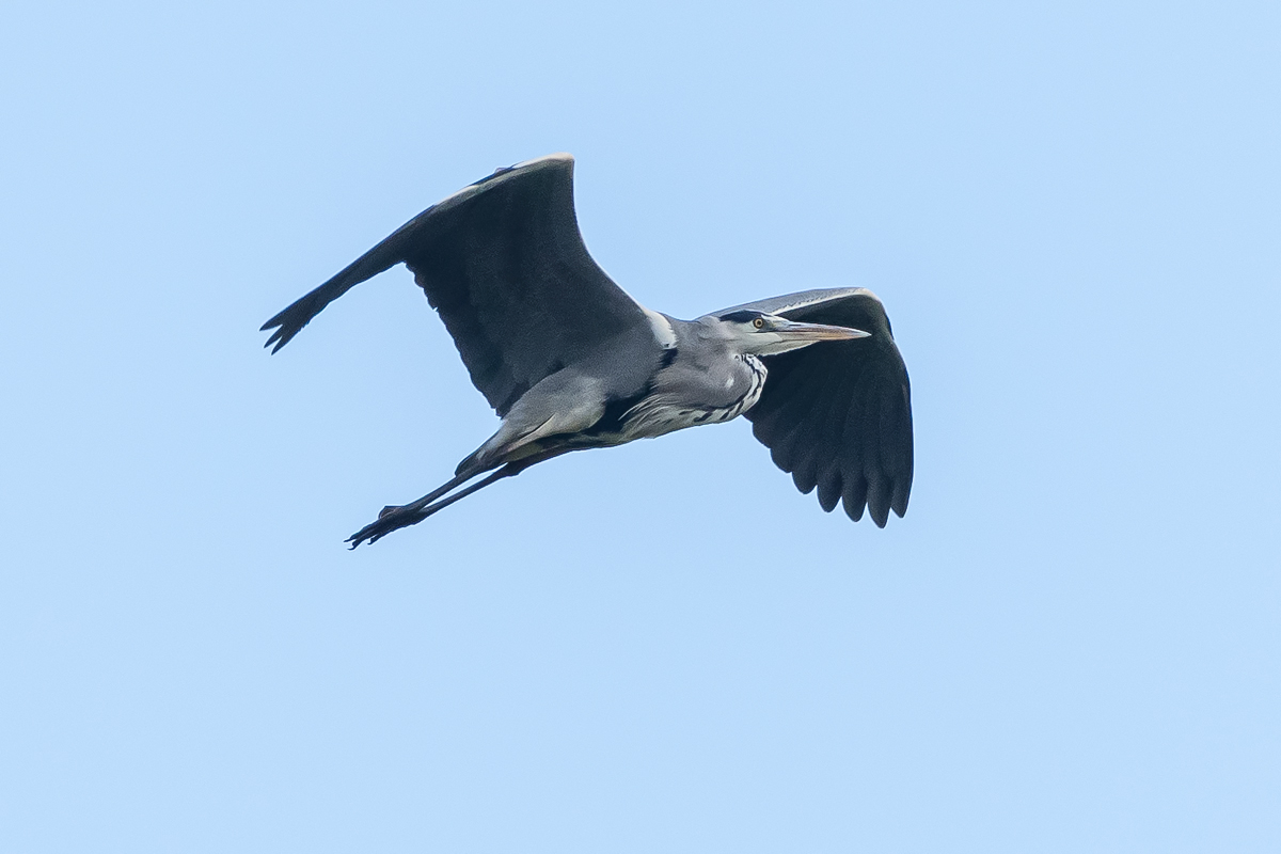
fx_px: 32022
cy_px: 427
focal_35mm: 900
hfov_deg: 2.3
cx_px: 640
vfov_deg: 1.5
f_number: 7.1
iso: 400
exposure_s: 1/2000
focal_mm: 600
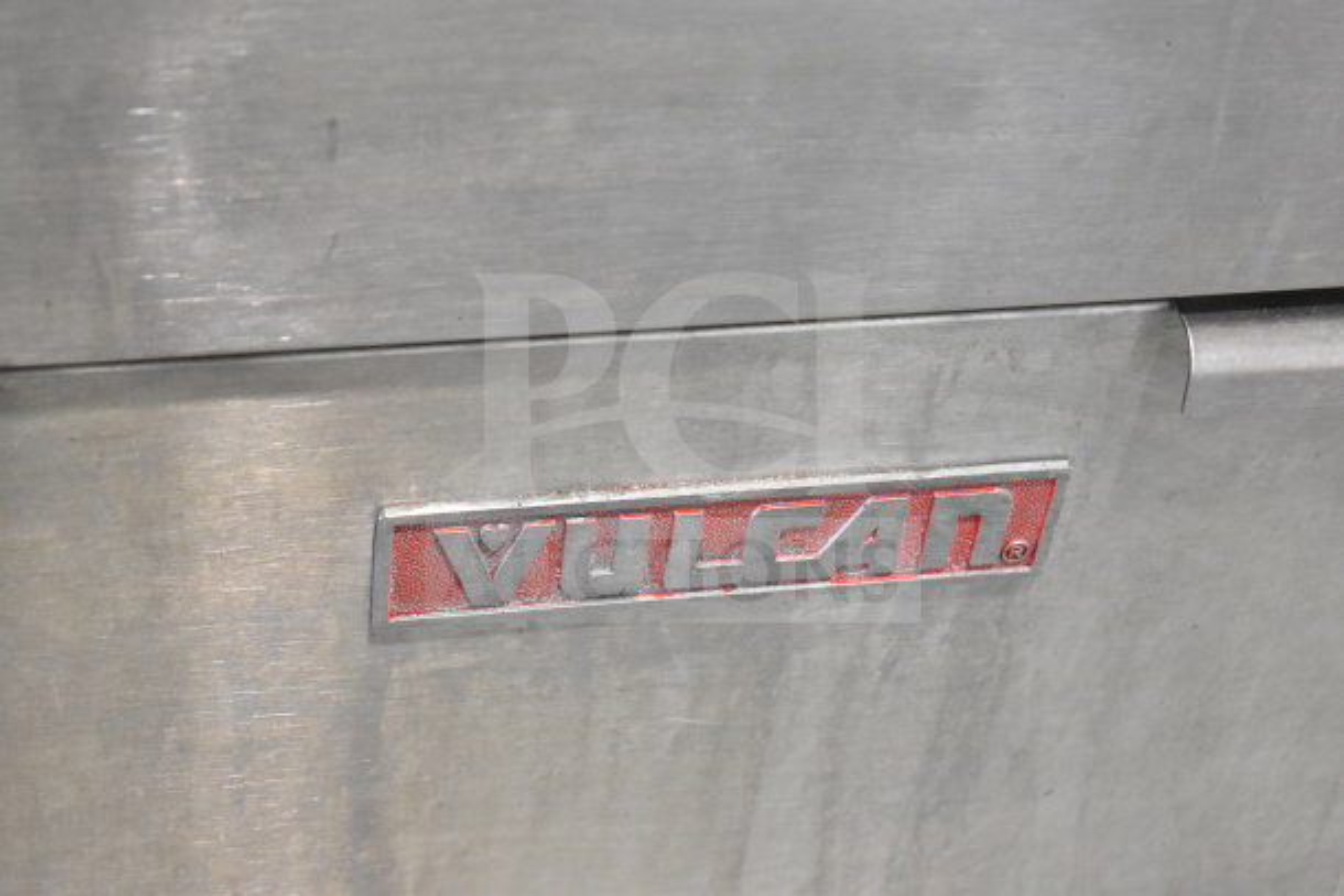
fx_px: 3081
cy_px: 448
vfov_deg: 16.6
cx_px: 672
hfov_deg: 24.6
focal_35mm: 82
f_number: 6.3
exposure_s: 1/160
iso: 6400
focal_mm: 55
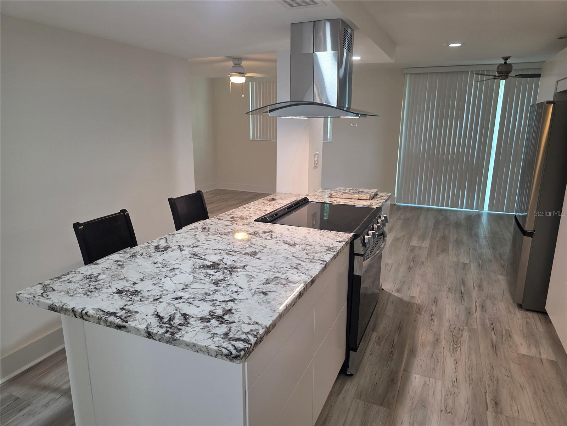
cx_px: 284
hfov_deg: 73.9
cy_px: 213
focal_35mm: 23
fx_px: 377
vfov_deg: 58.9
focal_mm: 6.3
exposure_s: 1/120
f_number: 1.7
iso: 200
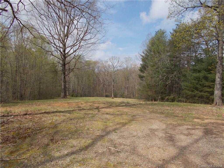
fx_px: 168
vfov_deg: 53.1
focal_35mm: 26
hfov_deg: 67.3
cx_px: 112
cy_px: 84
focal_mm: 4.6
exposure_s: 1/160
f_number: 8
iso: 80
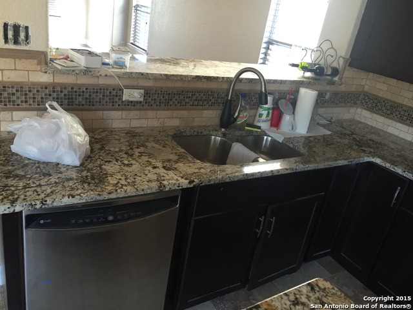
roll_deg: -10.8
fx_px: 346
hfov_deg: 61.7
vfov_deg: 48.2
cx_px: 206
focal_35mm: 29
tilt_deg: -23.3
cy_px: 155
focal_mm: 4.15
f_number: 2.2
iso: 125
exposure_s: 1/30
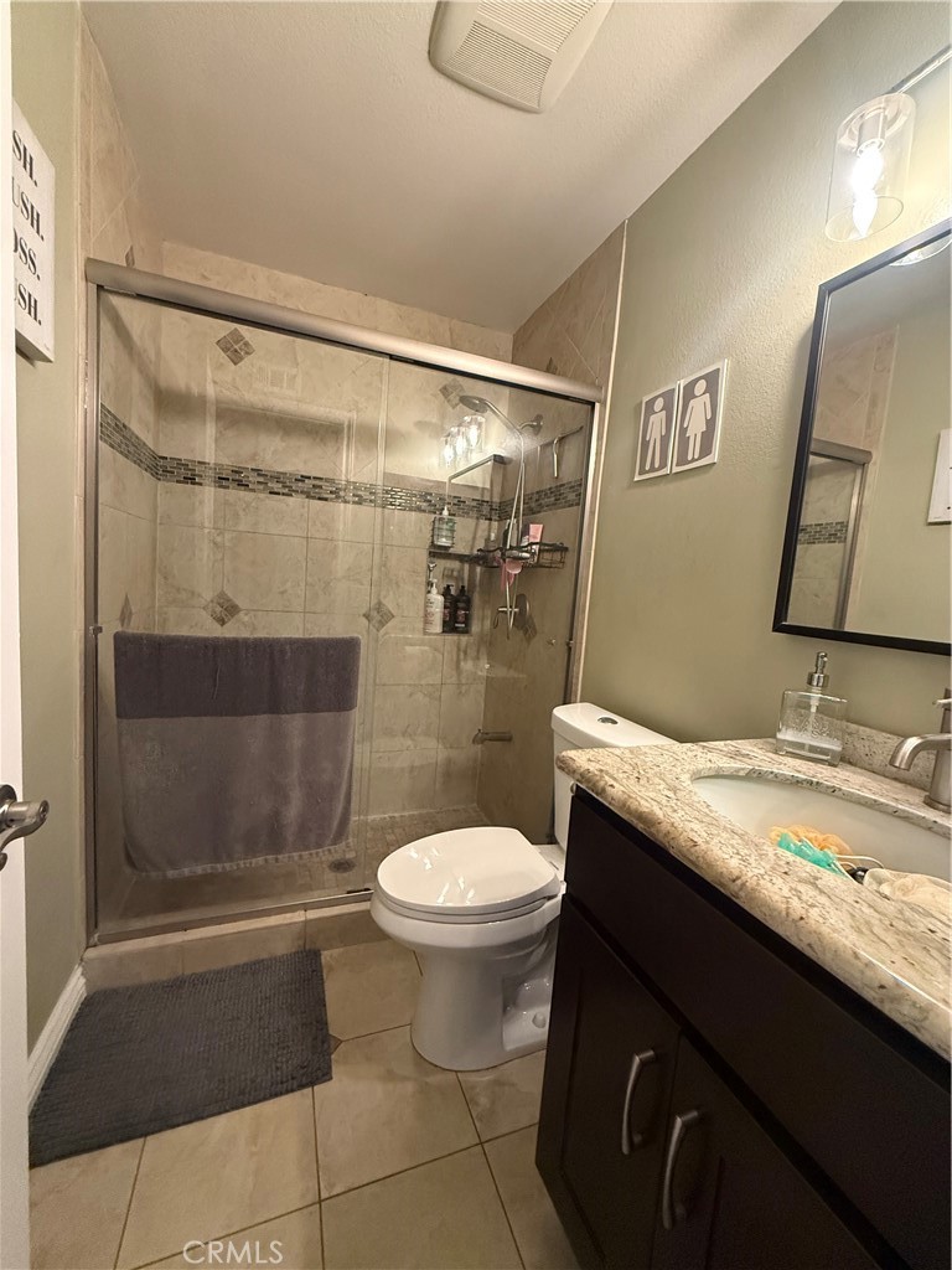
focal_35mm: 14
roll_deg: -4.6
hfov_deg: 85.7
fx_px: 513
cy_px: 635
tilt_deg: -5.0
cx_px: 476
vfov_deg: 102.1
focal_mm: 2.22
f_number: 2.2
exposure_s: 1/60
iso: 800
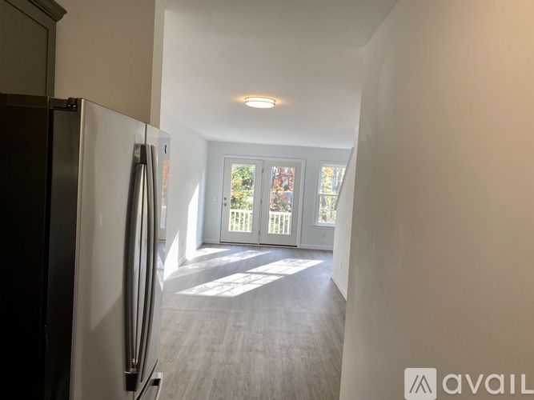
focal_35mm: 26
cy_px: 200
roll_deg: -4.9
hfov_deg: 67.3
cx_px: 267
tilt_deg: -2.8
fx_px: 401
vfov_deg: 53.0
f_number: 1.8
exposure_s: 1/120
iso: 50
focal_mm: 4.25
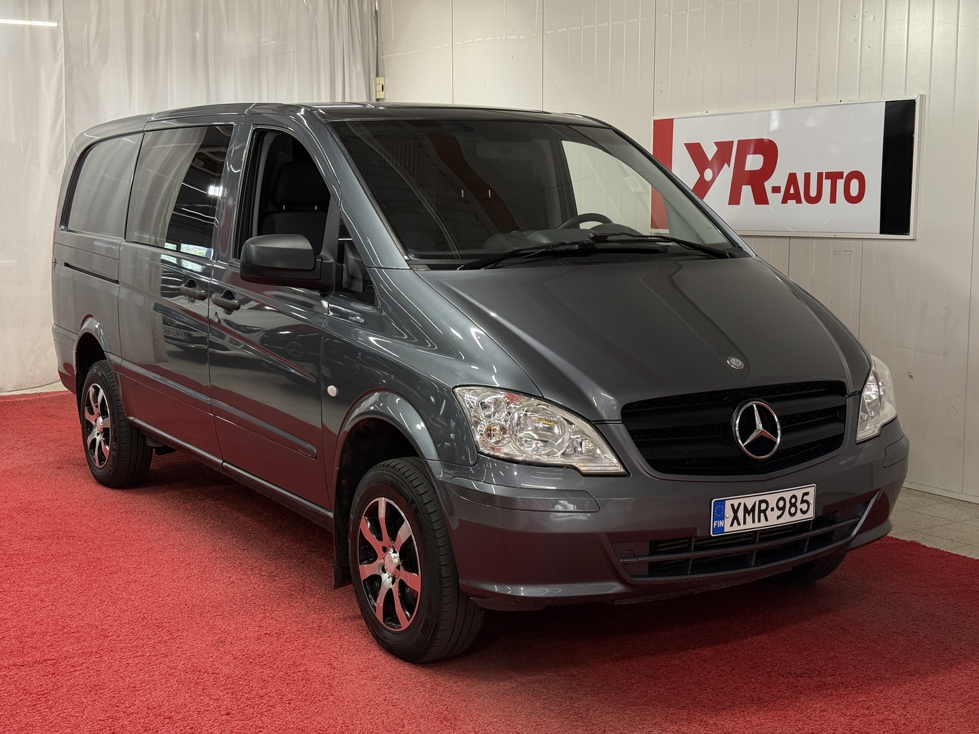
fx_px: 1358
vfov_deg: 30.3
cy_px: 367
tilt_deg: -7.1
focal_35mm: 48
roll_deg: +0.0
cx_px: 490
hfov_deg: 39.7
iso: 80
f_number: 1.78
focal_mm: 6.76
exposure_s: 1/138
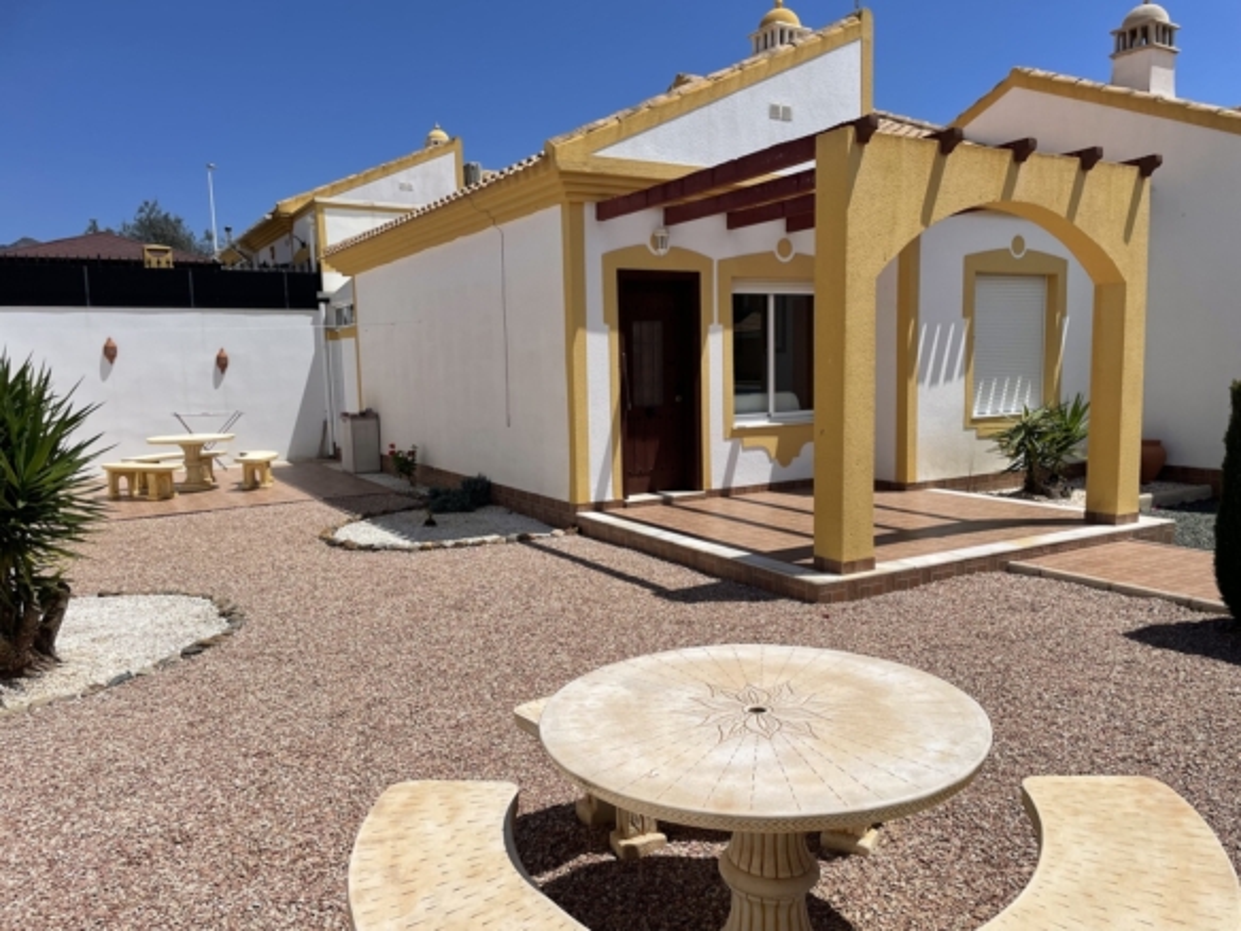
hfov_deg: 67.3
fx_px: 932
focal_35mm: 26
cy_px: 466
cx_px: 620
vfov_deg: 53.1
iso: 32
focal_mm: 4.2
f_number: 1.6
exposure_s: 1/8403
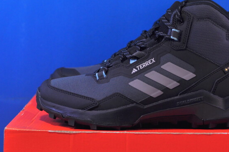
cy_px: 46
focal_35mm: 108
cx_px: 149
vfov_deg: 12.7
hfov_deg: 18.9
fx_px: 687
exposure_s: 1/320
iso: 250
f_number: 3.2
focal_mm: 50
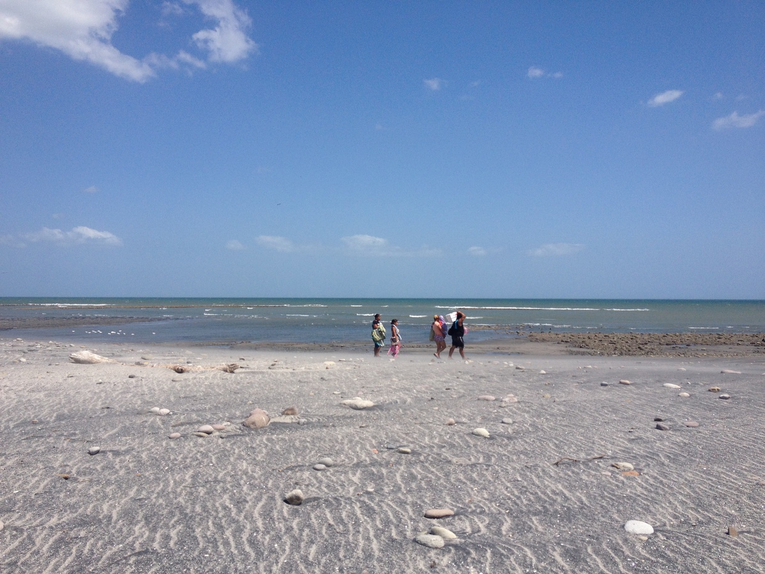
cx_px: 382
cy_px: 287
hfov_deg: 52.6
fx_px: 773
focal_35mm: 35
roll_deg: +0.2
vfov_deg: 40.7
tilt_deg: -1.9
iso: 50
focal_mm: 4.28
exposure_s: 1/3067
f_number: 2.4
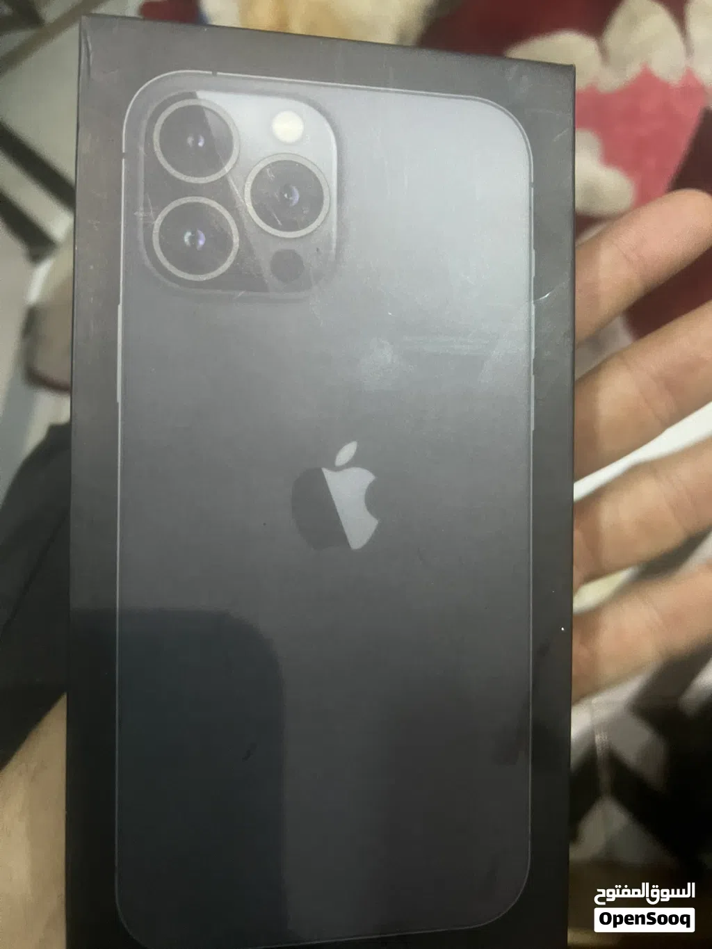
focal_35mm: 26
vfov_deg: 67.3
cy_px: 474
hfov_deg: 53.1
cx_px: 356
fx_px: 713
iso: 500
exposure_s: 1/33
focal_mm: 5.7
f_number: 1.5
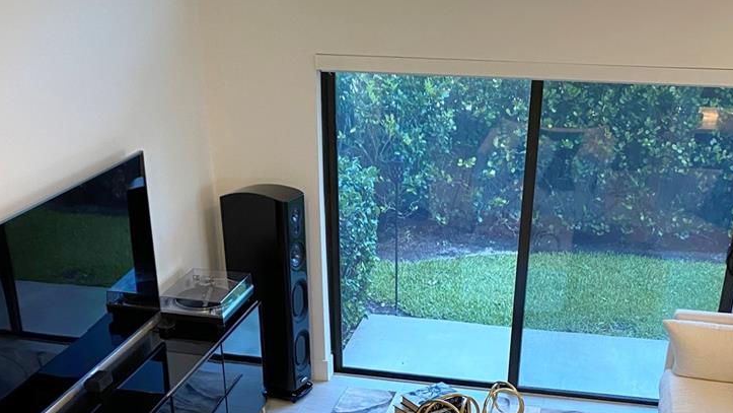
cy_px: 429
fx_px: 914
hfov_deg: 43.7
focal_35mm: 47
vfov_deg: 24.1
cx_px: 389
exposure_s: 1/60
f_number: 1.8
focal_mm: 4.25
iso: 200
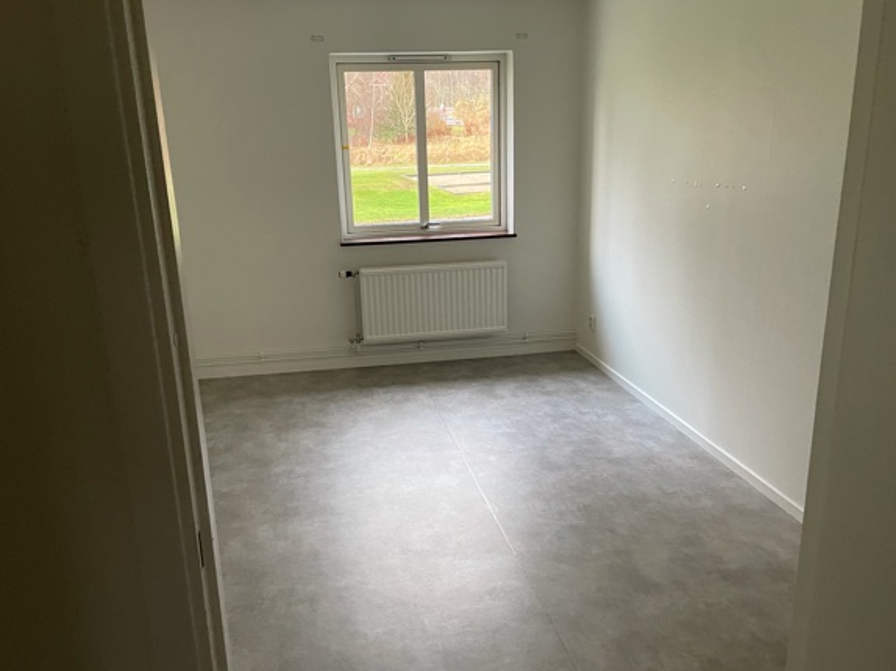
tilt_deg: -15.4
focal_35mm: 29
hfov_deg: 61.7
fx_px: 750
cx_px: 450
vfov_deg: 48.2
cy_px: 354
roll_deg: +2.3
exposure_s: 1/60
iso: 500
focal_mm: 4.2
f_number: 1.6
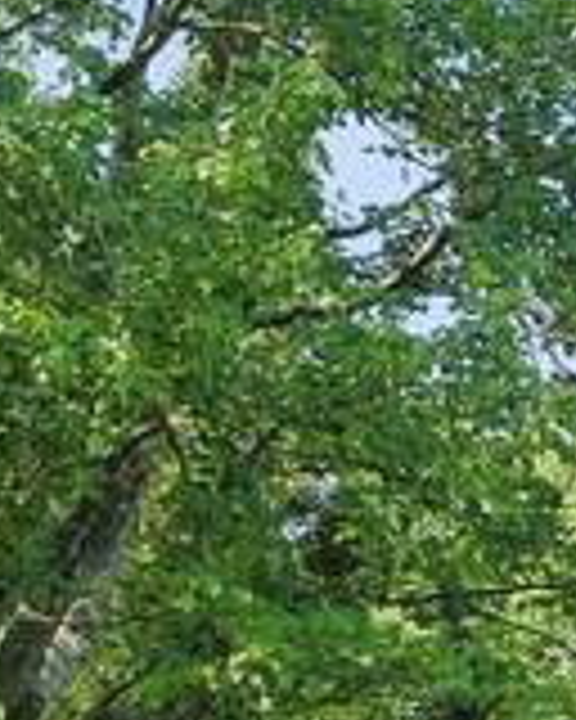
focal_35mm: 186
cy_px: 1249
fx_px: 3964
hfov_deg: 6.9
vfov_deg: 9.9
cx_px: 2088
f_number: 7.1
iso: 200
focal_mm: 31
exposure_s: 1/500
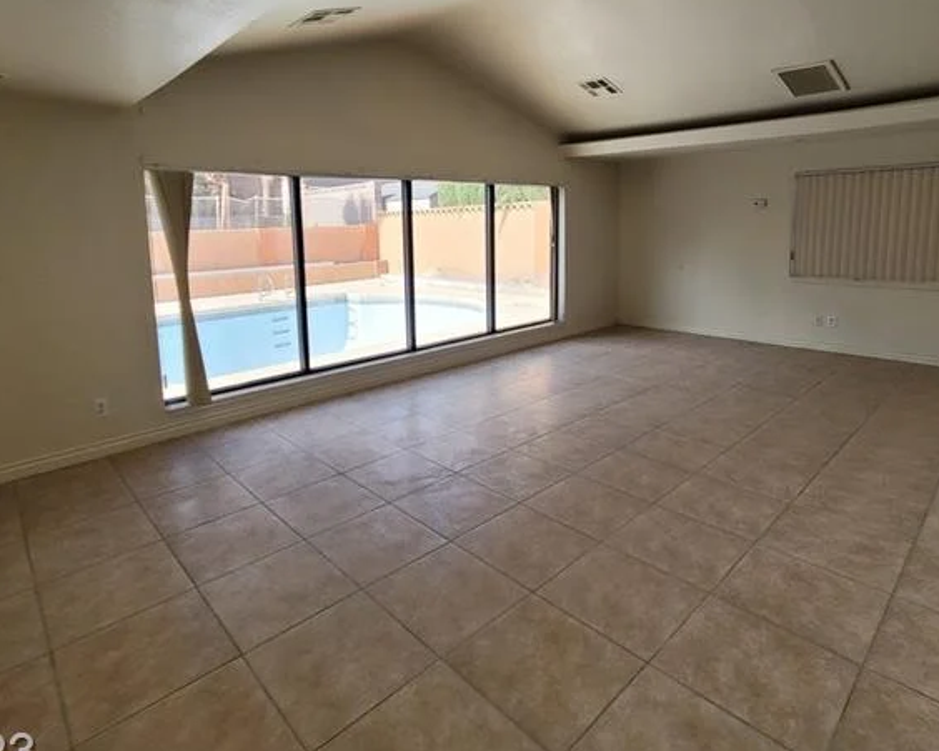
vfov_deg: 72.8
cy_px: 293
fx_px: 500
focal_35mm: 18
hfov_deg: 86.3
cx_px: 451
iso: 64
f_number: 2.2
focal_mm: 2.2
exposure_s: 1/155
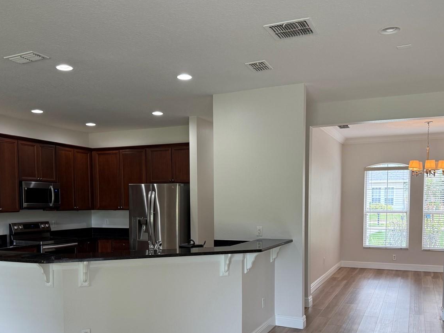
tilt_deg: -3.8
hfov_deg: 53.9
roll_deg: +0.0
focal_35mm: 34
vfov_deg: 41.1
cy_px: 228
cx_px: 212
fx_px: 436
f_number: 1.78
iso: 125
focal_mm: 6.76
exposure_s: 1/152
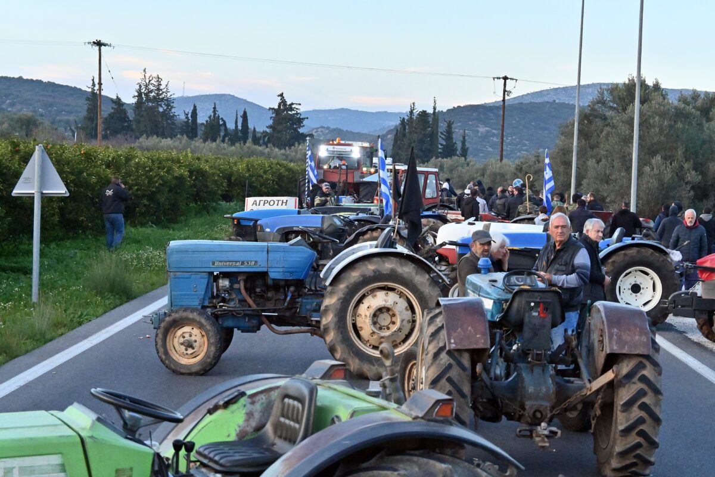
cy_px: 238
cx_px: 358
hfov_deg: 27.0
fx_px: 1489
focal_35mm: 75
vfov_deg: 18.2
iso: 3200
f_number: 6.3
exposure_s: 1/640
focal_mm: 50
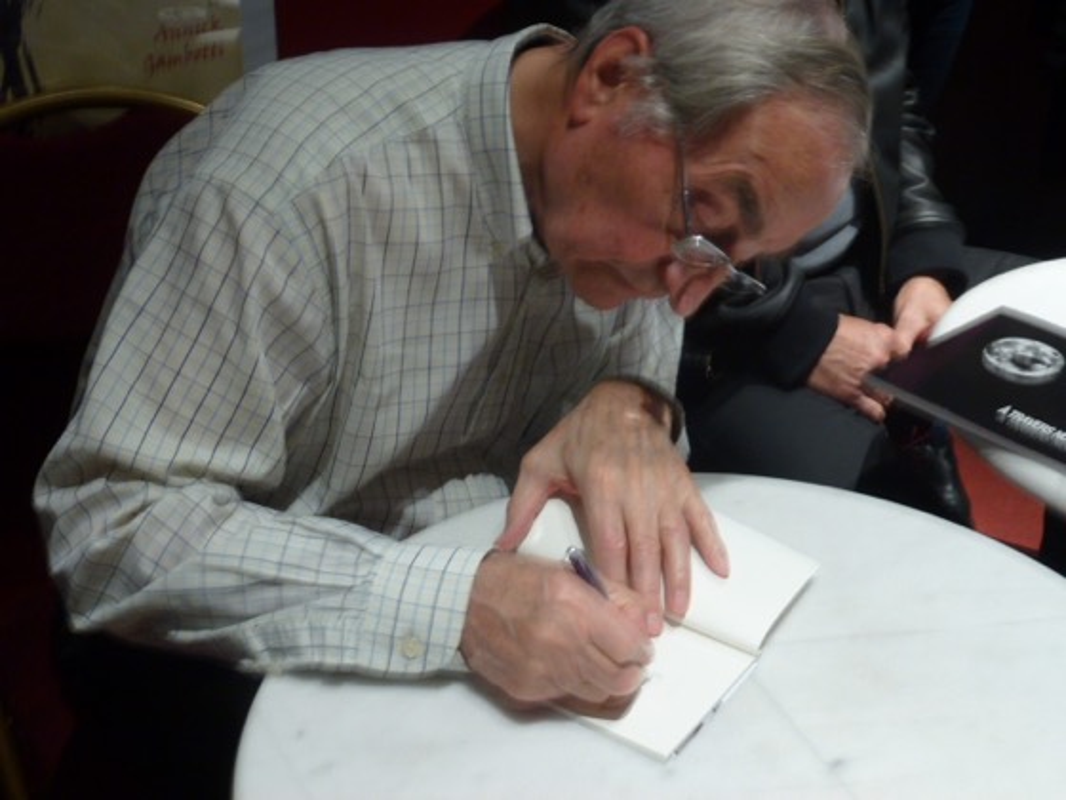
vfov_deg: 32.2
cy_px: 400
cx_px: 533
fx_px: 1386
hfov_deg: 42.1
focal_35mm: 45
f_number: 4
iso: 100
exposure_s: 1/4
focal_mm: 8
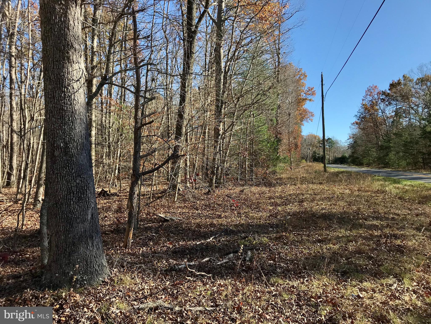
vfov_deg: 49.7
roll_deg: -0.2
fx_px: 349
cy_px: 162
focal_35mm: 28
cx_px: 216
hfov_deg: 63.4
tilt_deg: +1.5
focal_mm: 3.99
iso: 20
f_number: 1.8
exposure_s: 1/1520
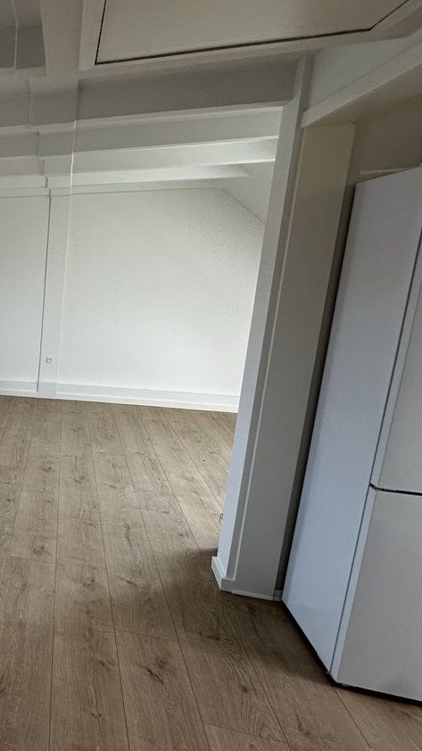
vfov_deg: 66.1
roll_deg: +0.7
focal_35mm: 29
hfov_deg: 29.5
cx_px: -165
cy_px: 388
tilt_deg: -11.4
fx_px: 577
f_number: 2.2
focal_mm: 2.22
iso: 50
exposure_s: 1/100
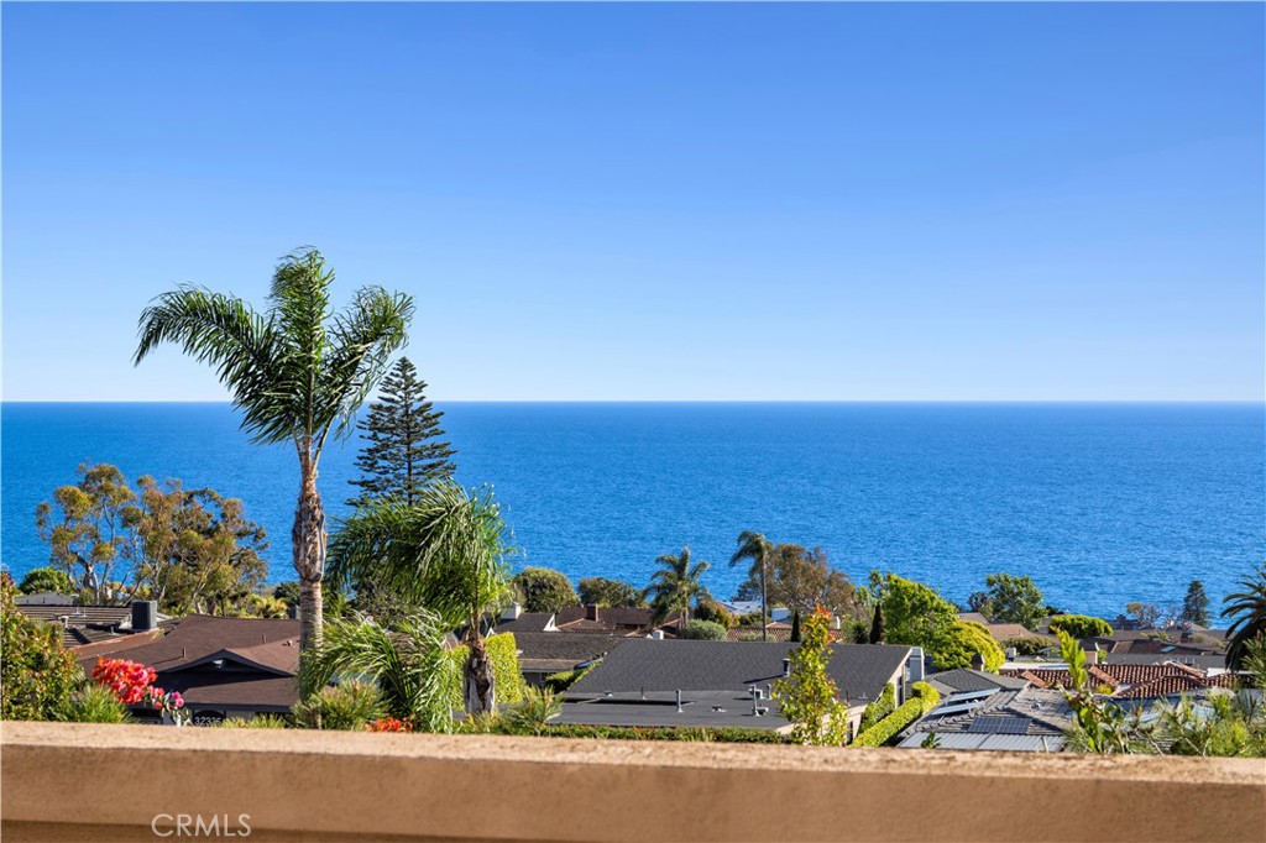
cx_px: 633
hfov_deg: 28.9
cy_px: 422
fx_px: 2461
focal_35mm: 70
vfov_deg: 19.4
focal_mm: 70
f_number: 11
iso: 100
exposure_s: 1/80
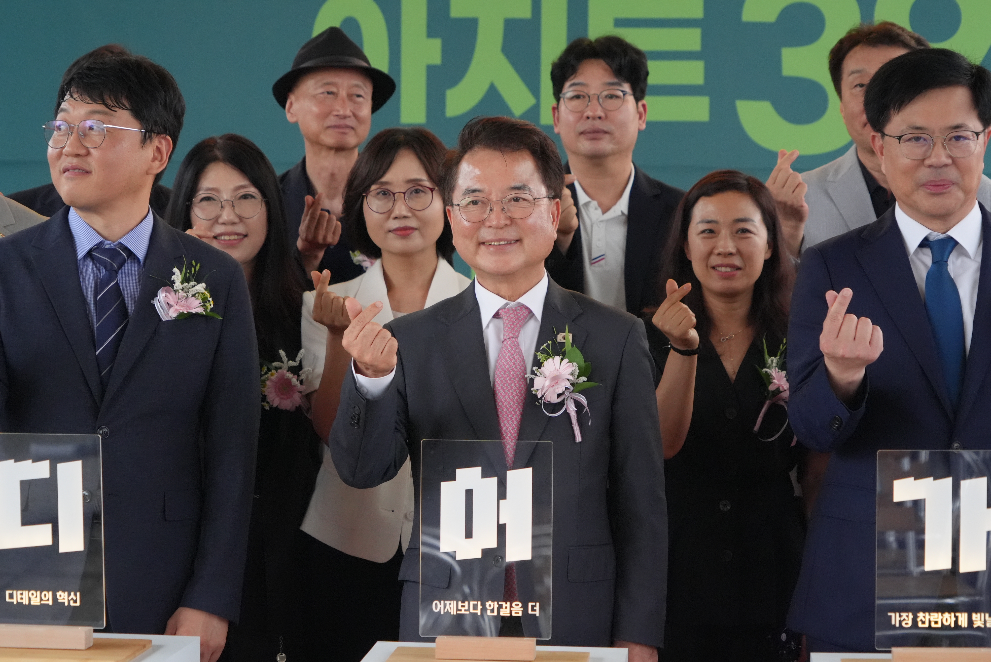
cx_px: 496
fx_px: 2755
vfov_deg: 13.7
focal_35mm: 100
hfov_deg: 20.4
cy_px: 331
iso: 5000
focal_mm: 100
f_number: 6.3
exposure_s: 1/320
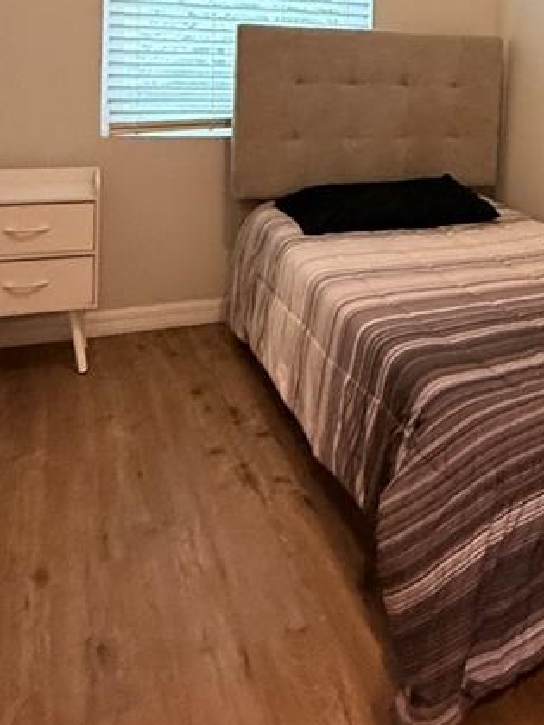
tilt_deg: -4.1
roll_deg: -1.1
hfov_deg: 33.6
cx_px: 515
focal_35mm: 40
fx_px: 838
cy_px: 102
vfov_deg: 43.6
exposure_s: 1/60
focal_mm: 2.22
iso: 500
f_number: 2.2
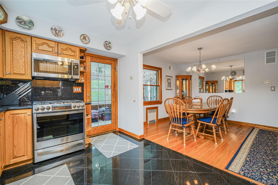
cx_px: 139
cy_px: 92
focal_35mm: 16
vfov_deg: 73.7
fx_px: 124
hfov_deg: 96.7
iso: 64
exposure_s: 1/15
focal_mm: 16
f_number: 4
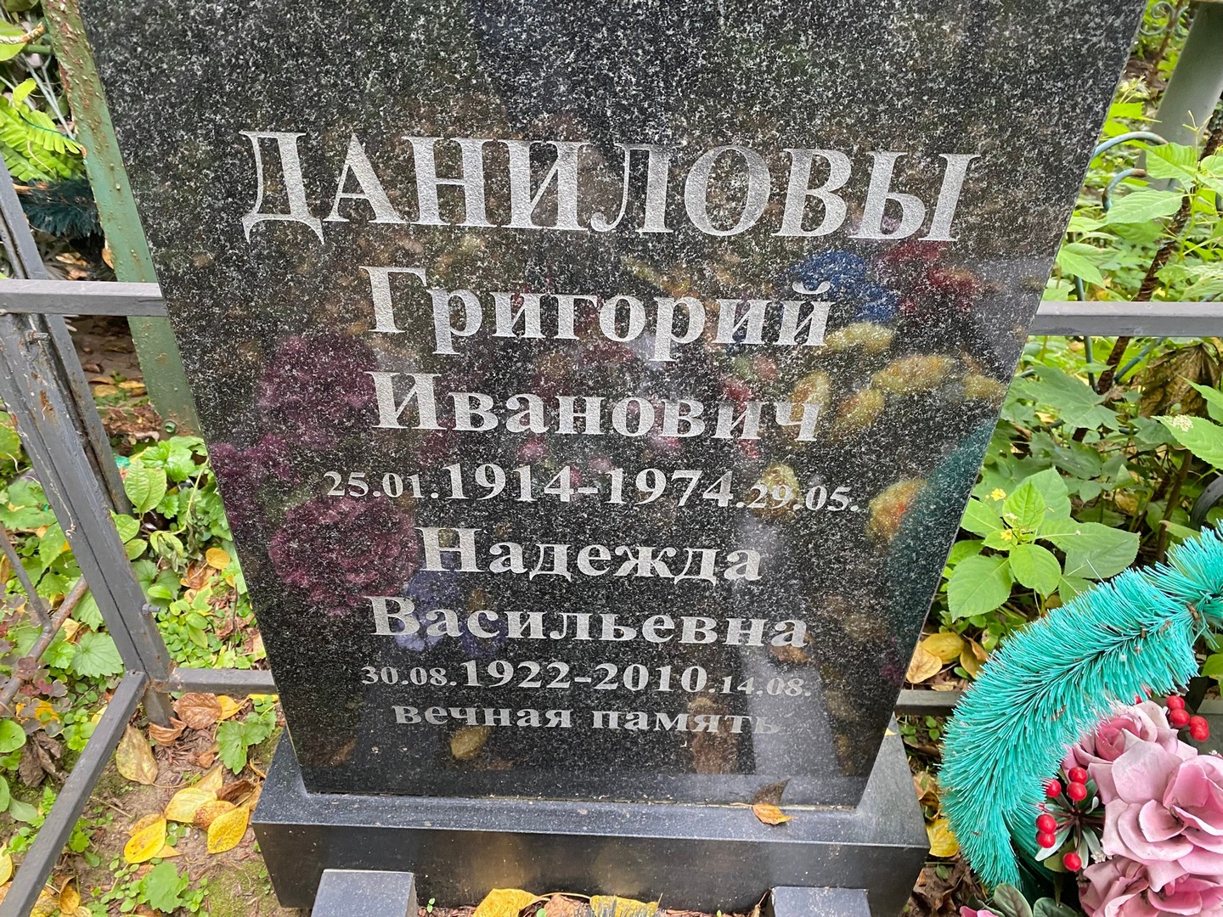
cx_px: 612
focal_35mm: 26
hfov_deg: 67.3
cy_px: 458
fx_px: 919
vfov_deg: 53.1
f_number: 1.8
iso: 160
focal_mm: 4.25
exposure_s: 1/60
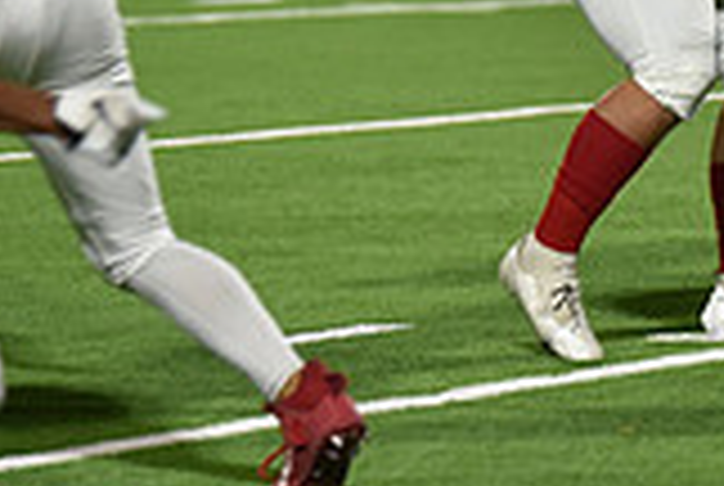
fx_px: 11585
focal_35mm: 575
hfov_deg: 3.6
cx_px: 832
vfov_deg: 2.4
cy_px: -227
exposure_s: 1/500
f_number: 2.8
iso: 1600
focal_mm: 160
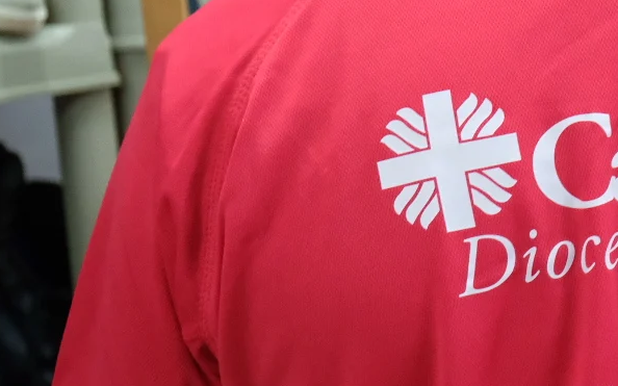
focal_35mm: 131
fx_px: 2206
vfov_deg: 10.0
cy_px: 208
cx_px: 912
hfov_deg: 14.9
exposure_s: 1/90
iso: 3200
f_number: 3.2
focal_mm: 28.9
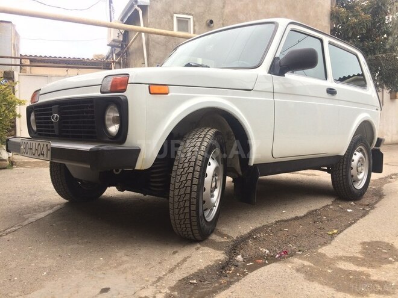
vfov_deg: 48.2
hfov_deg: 61.7
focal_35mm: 29
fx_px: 333
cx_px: 199
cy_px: 149
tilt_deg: -4.0
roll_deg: +2.2
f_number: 2.2
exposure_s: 1/50
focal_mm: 4.15
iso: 40
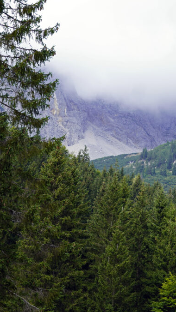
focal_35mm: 119
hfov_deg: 10.0
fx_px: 988
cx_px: 221
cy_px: 156
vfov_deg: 18.0
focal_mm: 50
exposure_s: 1/100
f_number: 5.6
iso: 100
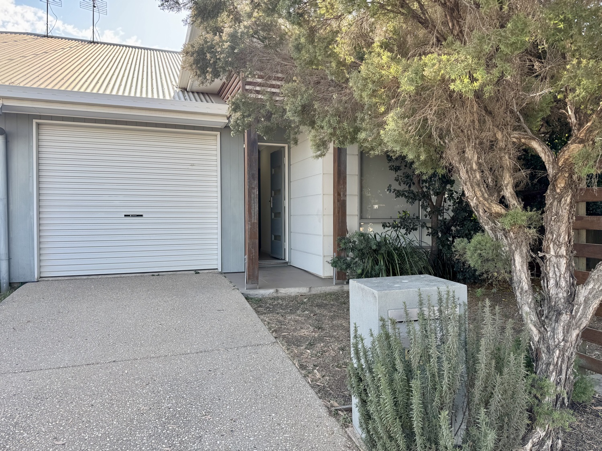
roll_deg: +1.1
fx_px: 417
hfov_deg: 71.6
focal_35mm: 24
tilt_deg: -1.5
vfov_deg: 56.8
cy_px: 226
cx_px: 301
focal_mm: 6.76
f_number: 1.78
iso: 80
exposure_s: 1/488
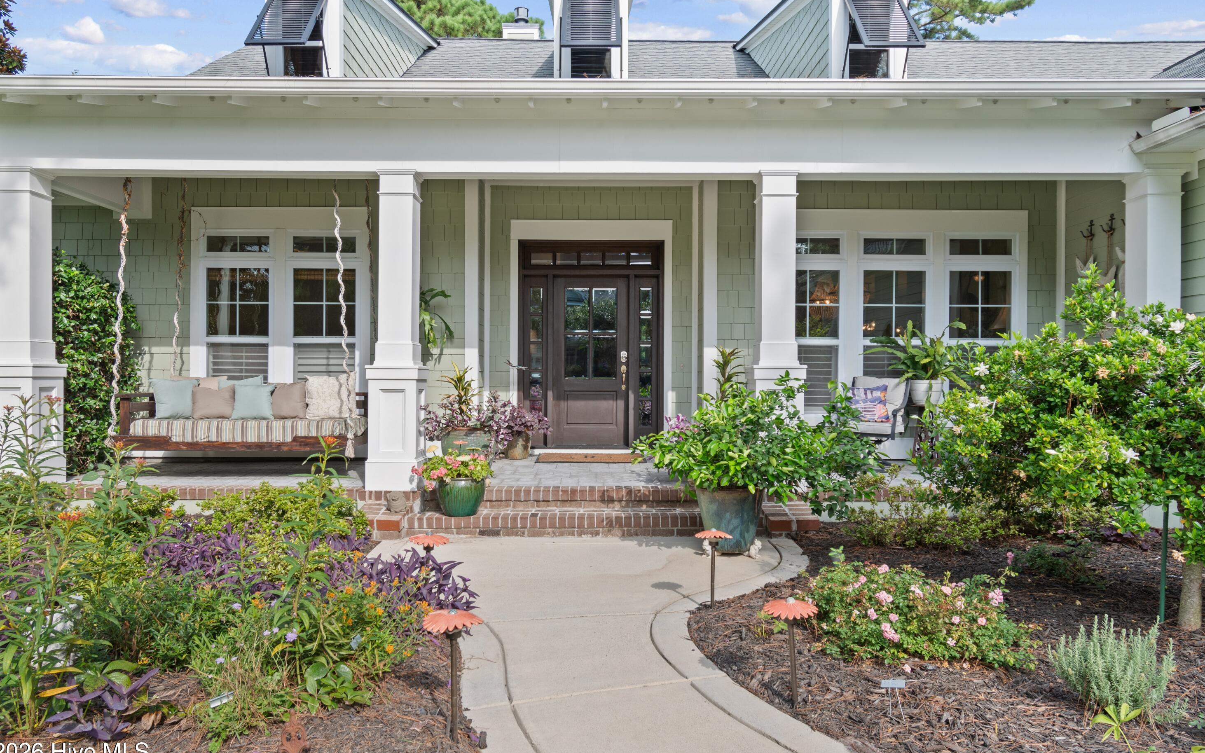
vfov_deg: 53.0
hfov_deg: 77.2
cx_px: 591
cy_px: 377
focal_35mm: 23
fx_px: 755
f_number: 5
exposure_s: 1/100
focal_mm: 15
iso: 100
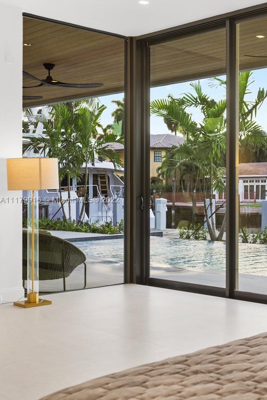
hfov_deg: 23.7
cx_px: 302
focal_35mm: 53
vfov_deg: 37.5
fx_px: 589
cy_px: 201
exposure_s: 1/5
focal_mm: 35
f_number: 5.6
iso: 100
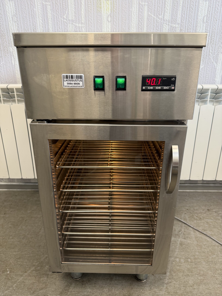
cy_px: 148
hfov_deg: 56.8
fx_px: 205
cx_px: 111
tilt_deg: -17.3
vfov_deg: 71.6
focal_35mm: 24
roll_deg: -0.2
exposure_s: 1/50
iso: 125
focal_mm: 6.76
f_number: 1.78
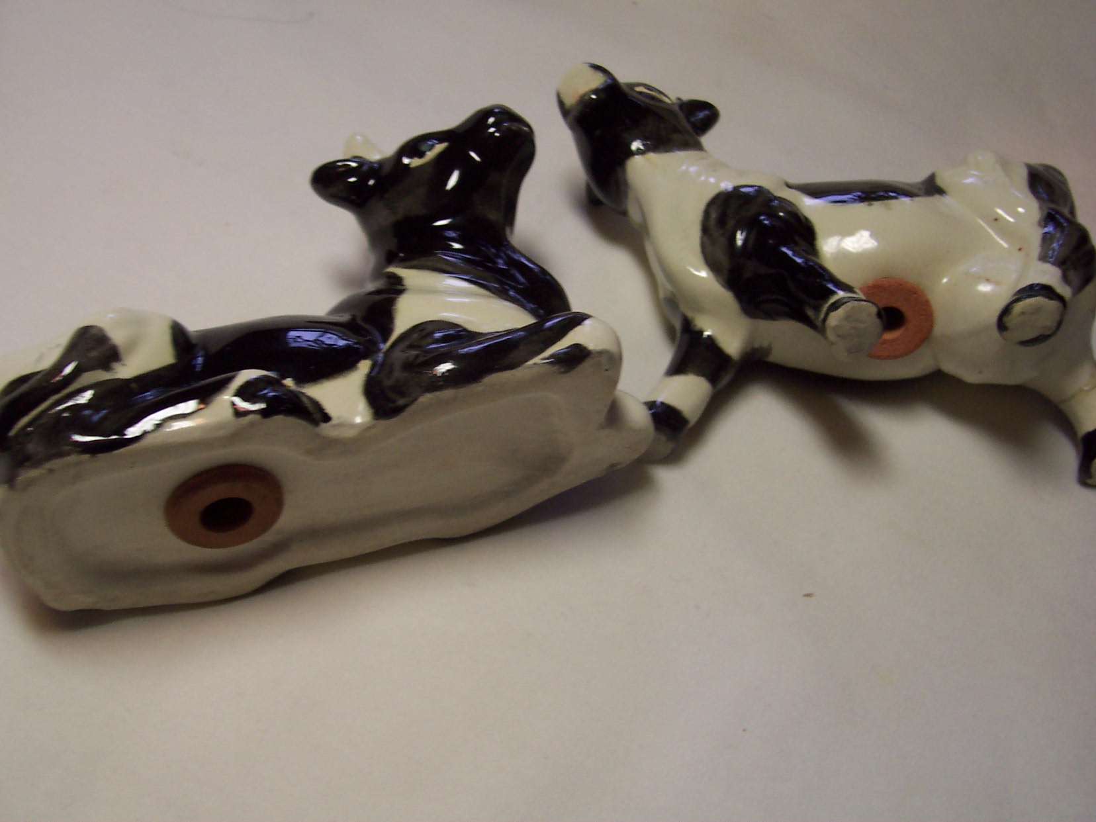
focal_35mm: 37
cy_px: 411
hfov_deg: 50.1
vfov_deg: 38.7
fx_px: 1171
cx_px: 548
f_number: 2.8
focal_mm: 5.6
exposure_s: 1/60
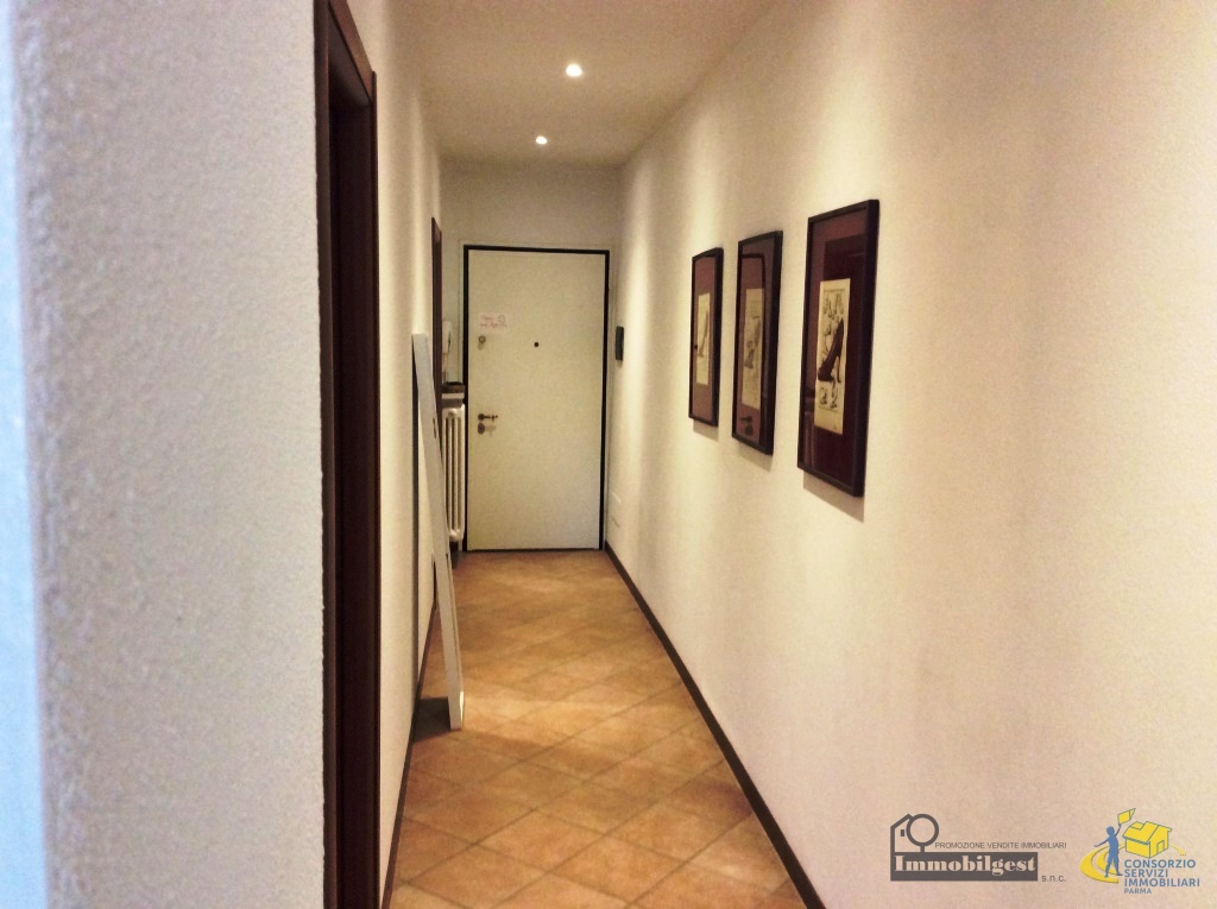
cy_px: 454
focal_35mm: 32
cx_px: 608
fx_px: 1123
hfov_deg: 56.9
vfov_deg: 44.1
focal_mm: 3.3
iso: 200
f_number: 2.4
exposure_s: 1/25
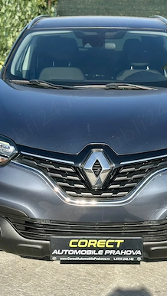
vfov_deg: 26.2
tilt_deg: -10.3
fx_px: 637
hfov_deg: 14.9
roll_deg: -0.6
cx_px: 91
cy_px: 132
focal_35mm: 81
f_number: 1.78
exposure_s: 1/3367
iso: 100
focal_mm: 6.86
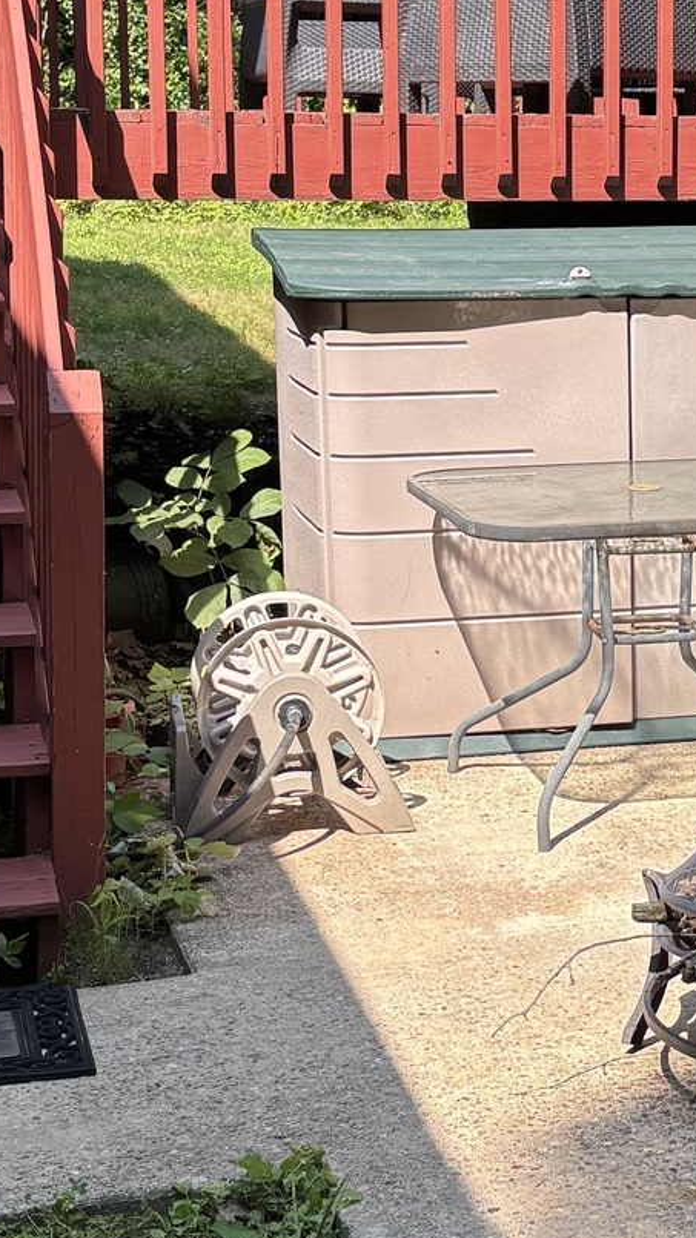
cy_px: 548
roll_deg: -2.5
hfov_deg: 14.6
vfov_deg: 26.2
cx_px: 742
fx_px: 2659
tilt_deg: -10.5
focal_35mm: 81
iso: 50
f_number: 1.6
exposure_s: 1/851
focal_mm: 5.96
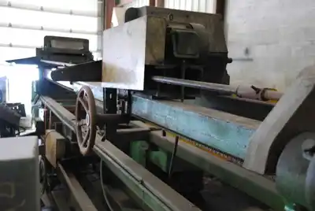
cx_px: 158
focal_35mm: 42
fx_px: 368
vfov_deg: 32.0
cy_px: 106
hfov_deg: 46.3
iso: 1600
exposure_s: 1/10
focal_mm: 28
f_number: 4.2
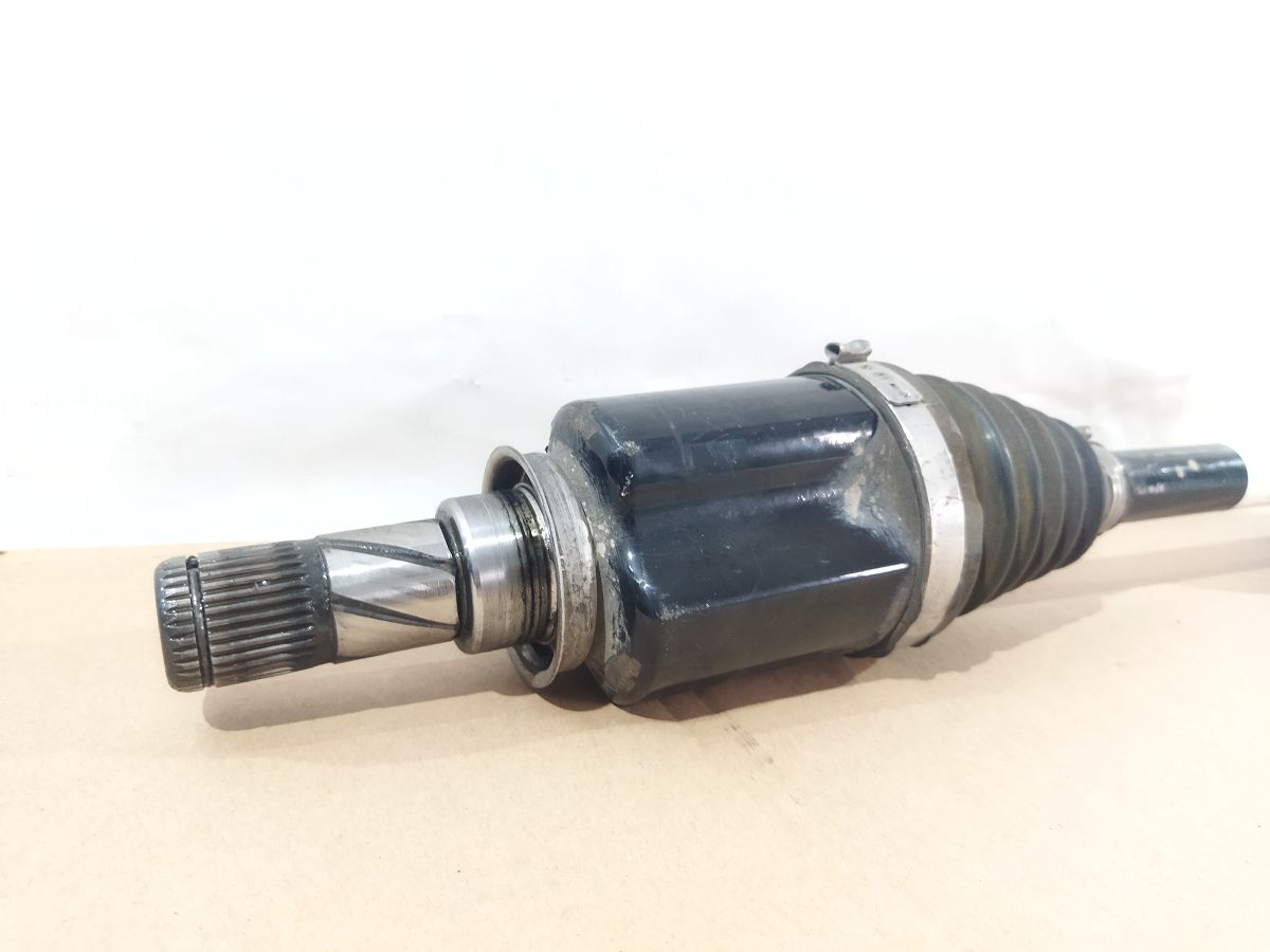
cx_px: 635
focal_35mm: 27
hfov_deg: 65.3
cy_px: 476
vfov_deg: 51.4
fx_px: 991
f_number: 1.79
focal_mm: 4.71
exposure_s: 1/25
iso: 378
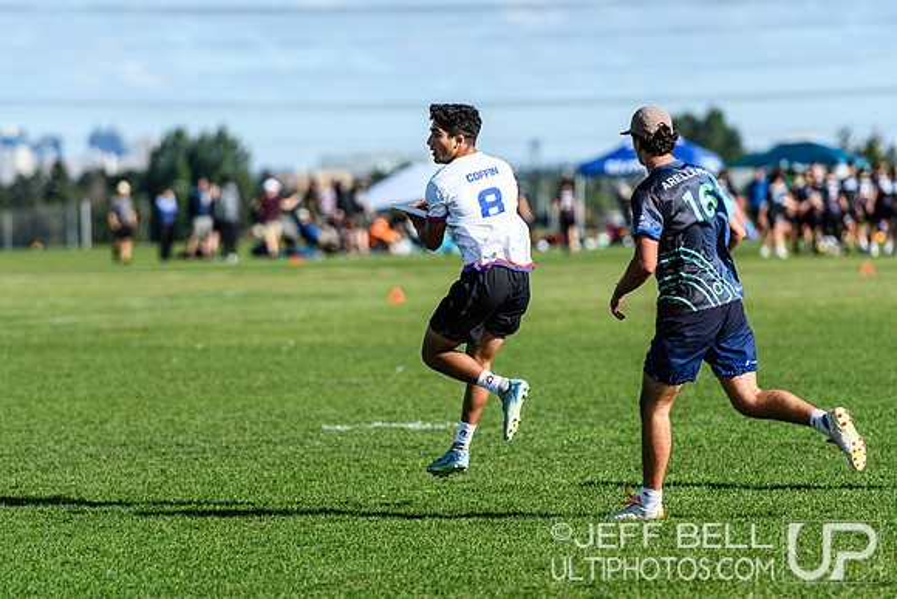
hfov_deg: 6.9
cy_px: 300
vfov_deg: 4.6
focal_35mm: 300
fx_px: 7476
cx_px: 448
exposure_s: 1/1600
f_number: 3.2
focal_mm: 200
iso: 100
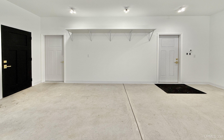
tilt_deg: -0.9
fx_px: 92
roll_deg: -0.7
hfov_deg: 101.5
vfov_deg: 73.9
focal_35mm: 15
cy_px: 55
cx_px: 111
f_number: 2.2
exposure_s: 1/138
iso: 50
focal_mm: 2.22
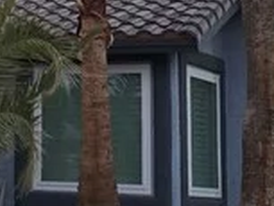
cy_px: -81
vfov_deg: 9.4
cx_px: -86
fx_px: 1220
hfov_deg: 12.4
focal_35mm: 154
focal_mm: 6.3
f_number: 1.7
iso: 500
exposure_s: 1/120
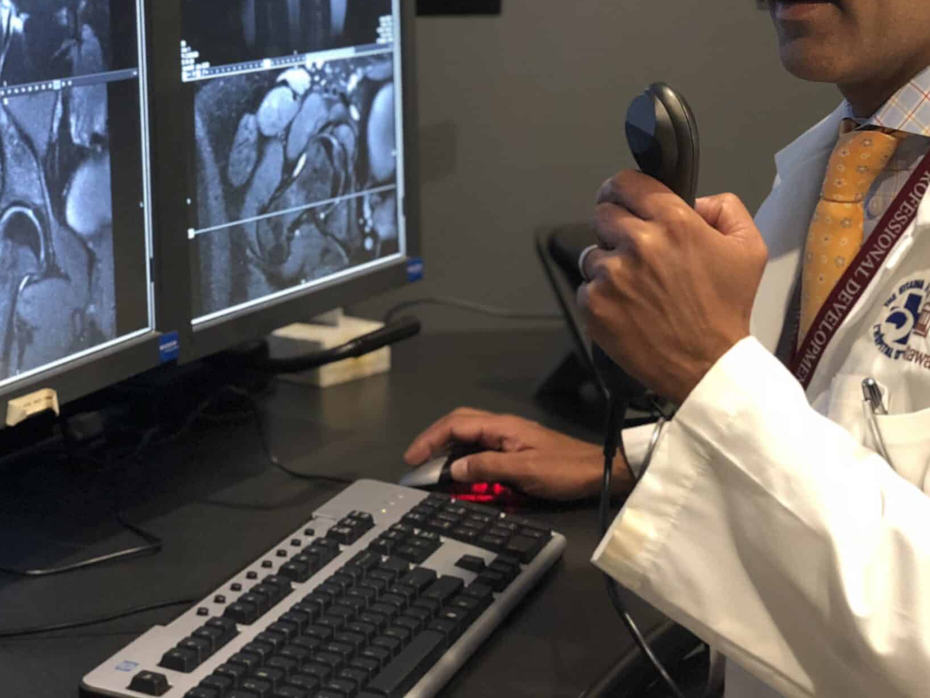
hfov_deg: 24.0
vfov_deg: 18.1
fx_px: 2177
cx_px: 608
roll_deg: -0.7
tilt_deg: -5.7
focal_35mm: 81
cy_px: 156
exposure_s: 1/11
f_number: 2.4
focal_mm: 6
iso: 160
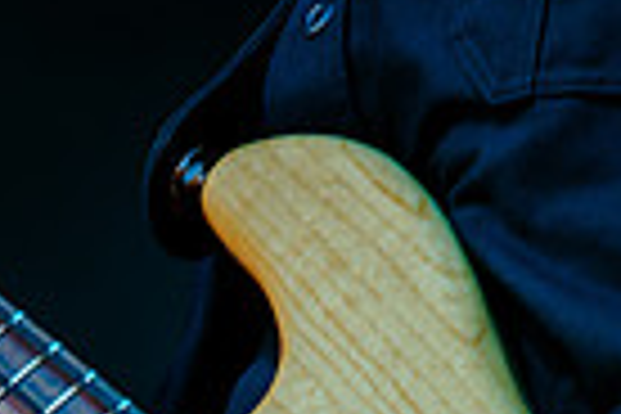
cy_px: 657
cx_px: -76
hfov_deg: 4.1
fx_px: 8728
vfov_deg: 2.7
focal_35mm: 506
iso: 200
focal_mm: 120
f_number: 16
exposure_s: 1/25
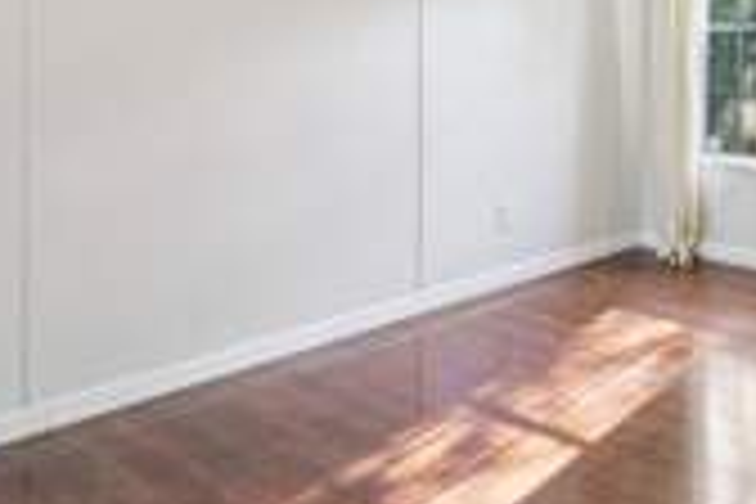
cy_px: 25
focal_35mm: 40
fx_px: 840
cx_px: 873
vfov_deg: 31.4
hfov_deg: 38.2
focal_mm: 14
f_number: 8
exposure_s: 1/6
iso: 400
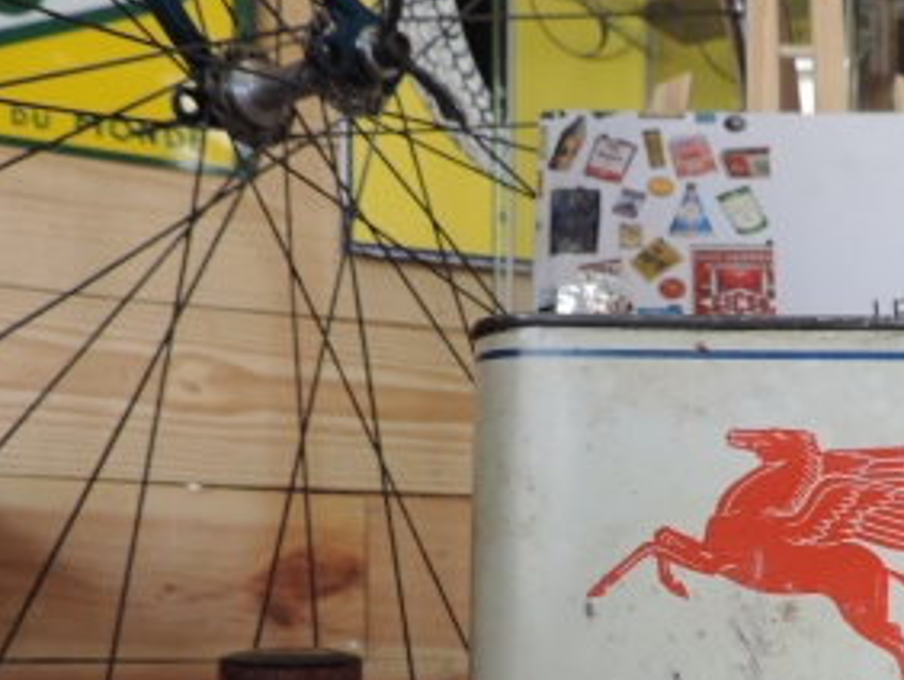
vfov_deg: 27.5
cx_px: 728
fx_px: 1333
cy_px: 625
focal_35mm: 51
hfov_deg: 36.2
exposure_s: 1/30
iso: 90
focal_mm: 4.3
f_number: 3
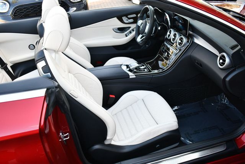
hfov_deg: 53.1
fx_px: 245
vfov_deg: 36.9
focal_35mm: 36
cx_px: 122
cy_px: 82
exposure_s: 1/250
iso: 450
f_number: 3.5
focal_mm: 18
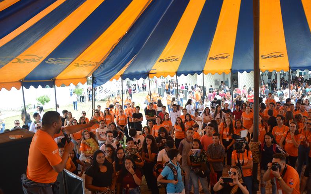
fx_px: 237
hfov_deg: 66.5
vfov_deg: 44.5
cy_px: 98
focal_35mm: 28
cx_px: 158
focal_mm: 18
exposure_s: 1/800
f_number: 3.5
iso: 800
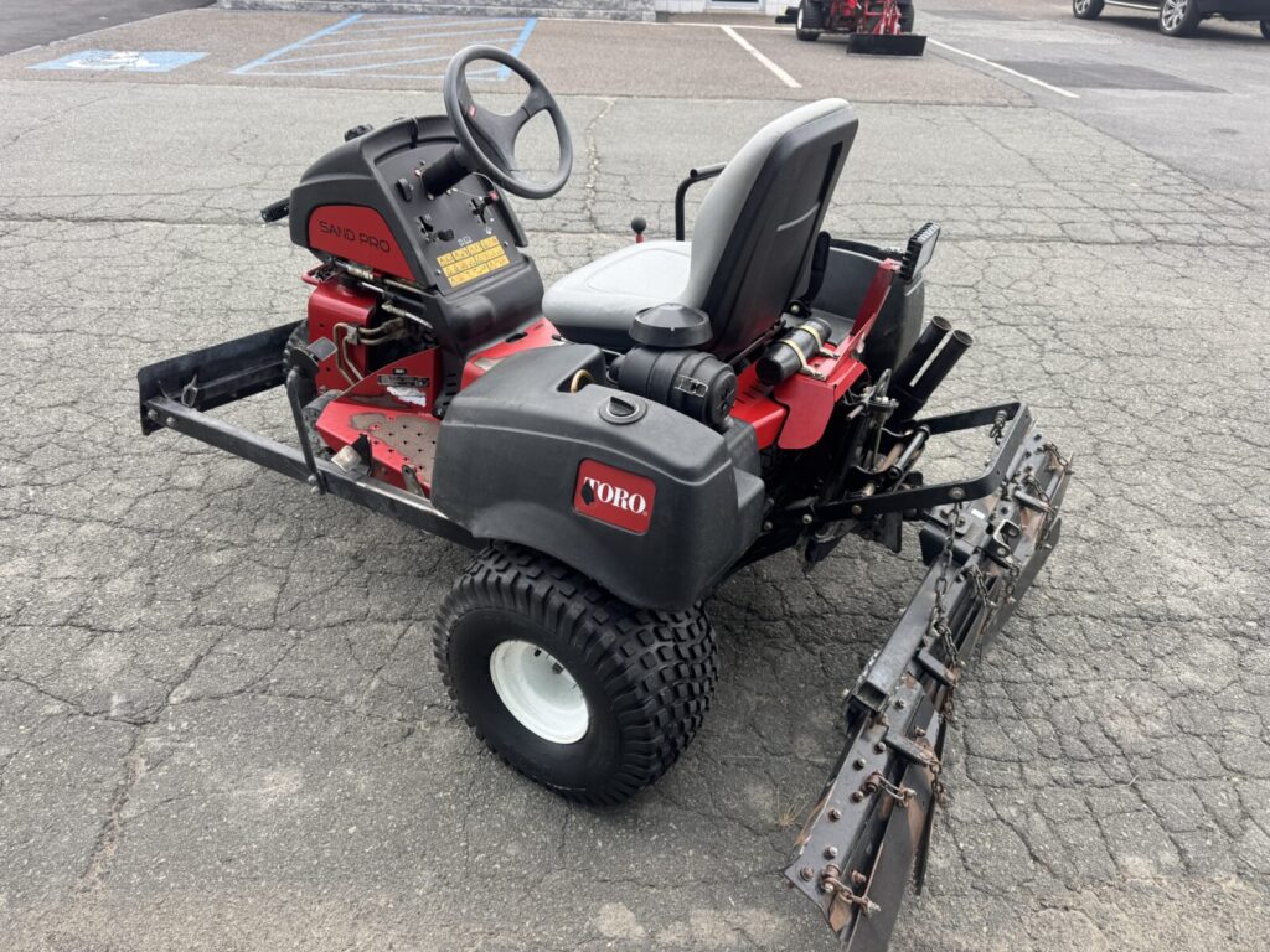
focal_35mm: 24
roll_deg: -1.6
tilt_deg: -29.3
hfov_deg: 71.6
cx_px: 635
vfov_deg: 56.8
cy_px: 476
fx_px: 881
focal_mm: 6.76
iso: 80
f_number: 1.78
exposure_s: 1/488
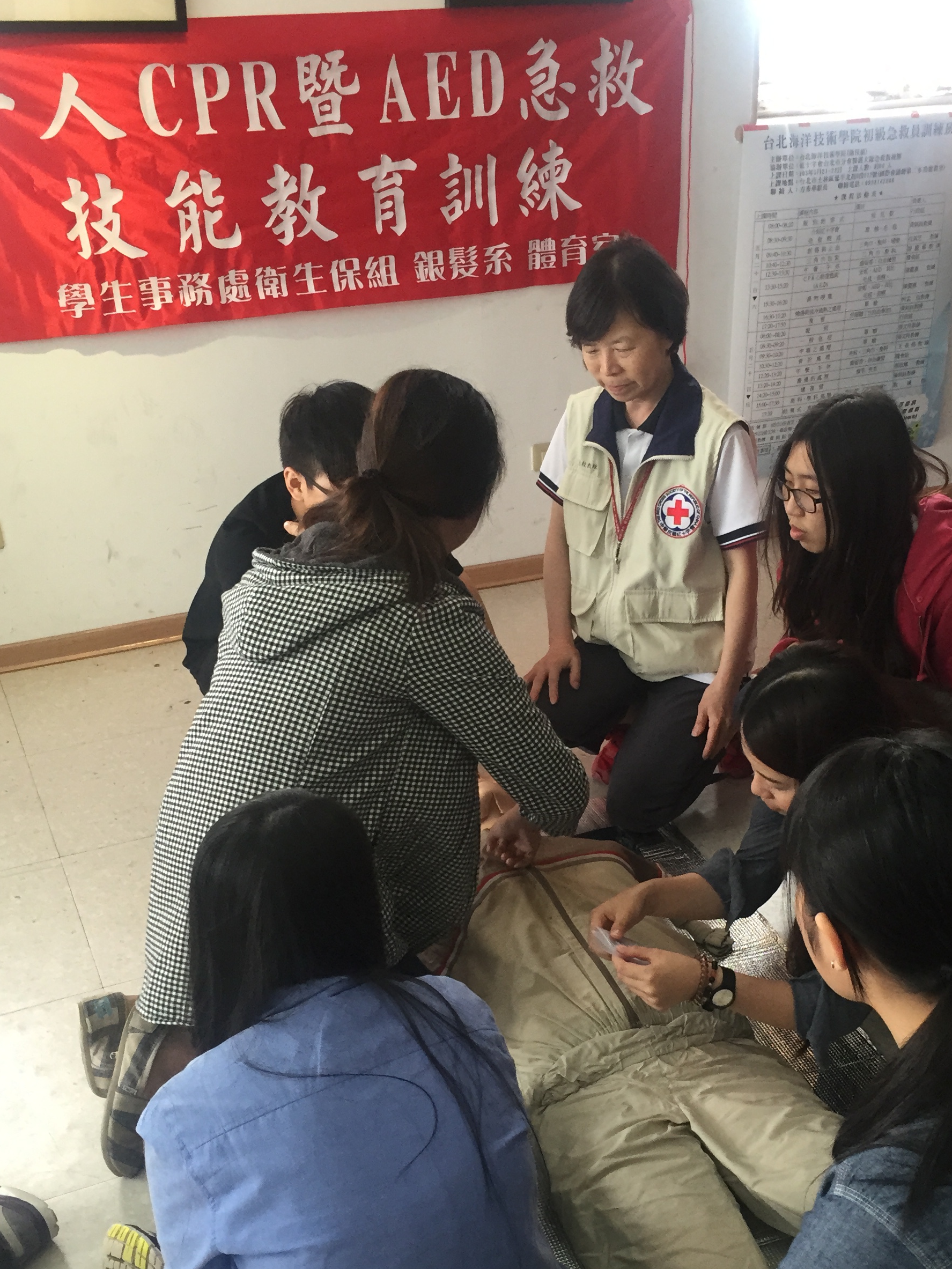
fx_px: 1466
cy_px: 793
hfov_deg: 35.9
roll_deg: +2.2
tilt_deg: -27.6
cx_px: 538
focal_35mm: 40
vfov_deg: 46.4
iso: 50
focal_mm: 4.15
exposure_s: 1/30
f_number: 2.2
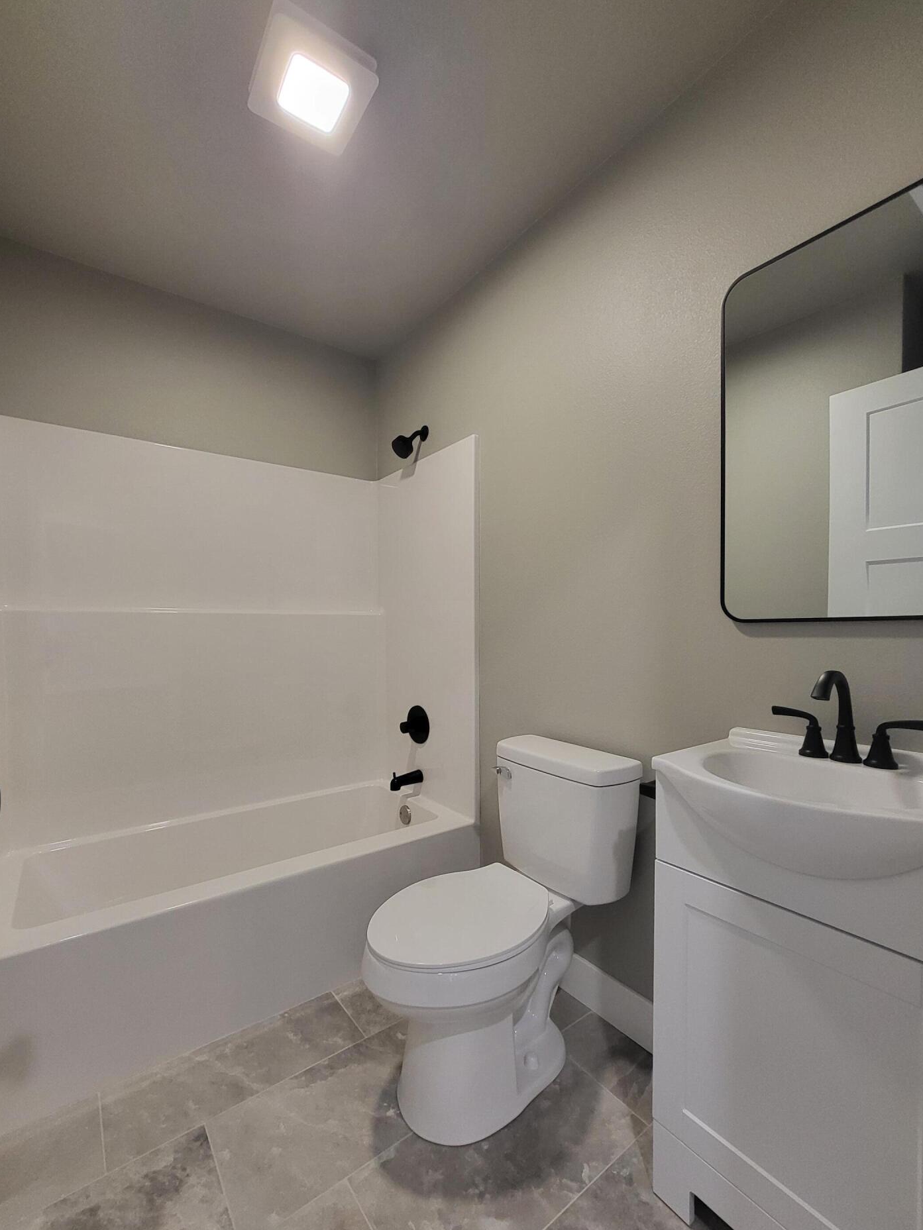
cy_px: 637
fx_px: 498
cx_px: 441
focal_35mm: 14
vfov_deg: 102.0
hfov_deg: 85.6
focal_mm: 1.74
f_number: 2.2
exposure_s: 1/60
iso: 320
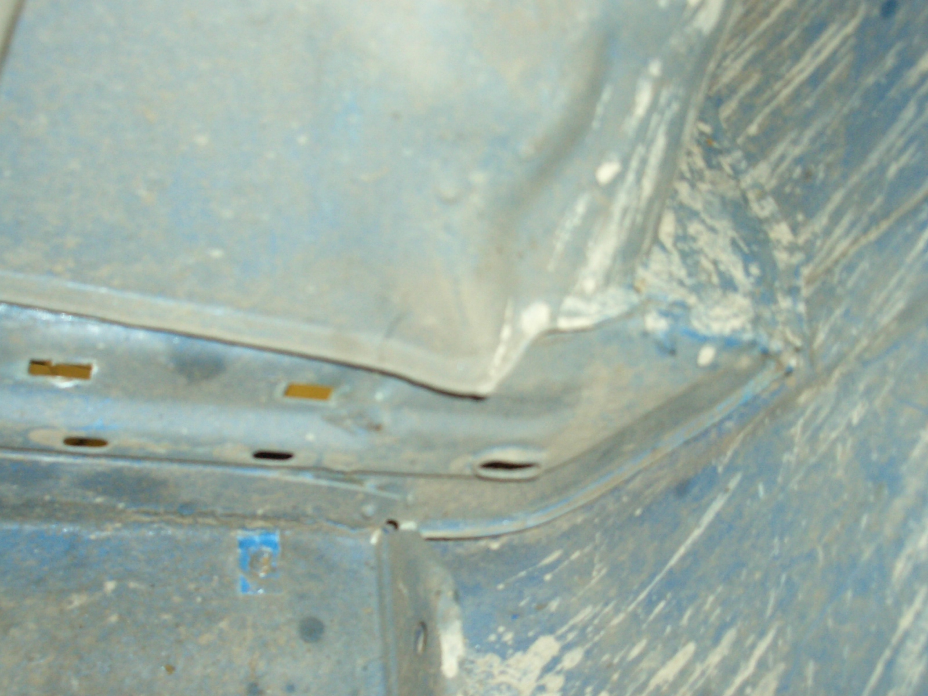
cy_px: 348
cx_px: 464
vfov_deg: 29.7
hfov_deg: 38.9
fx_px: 1314
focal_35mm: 49
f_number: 3.1
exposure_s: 1/60
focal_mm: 8.2
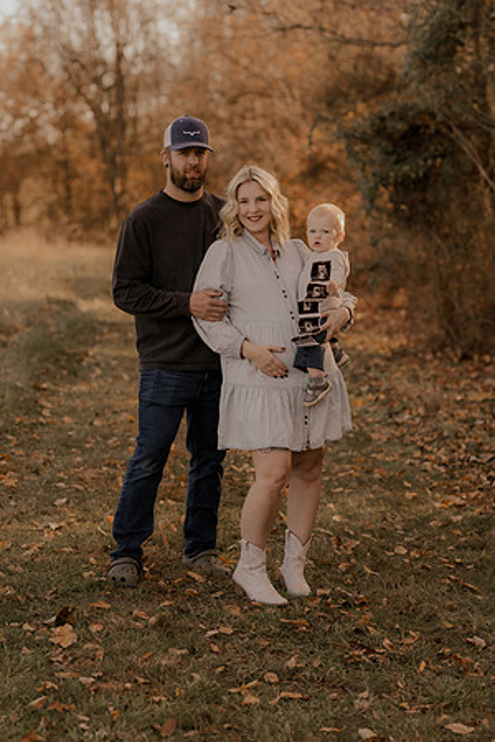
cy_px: 371
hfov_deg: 16.1
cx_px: 248
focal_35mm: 85
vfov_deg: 23.9
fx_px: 1753
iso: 200
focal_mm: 85
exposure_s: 1/400
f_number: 2.8
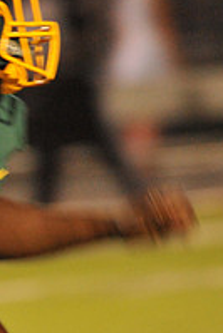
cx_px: -225
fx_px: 11362
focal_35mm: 1225
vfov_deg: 1.7
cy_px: 179
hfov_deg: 1.1
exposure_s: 1/160
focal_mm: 420
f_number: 6.3
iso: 6400
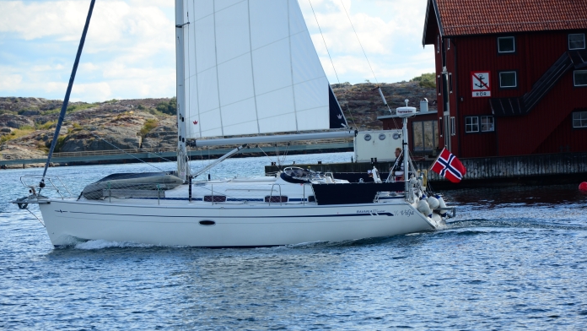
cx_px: 294
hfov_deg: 13.0
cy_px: 184
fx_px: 2577
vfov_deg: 7.3
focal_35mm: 166
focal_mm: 105
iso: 200
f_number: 7.1
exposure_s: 1/400
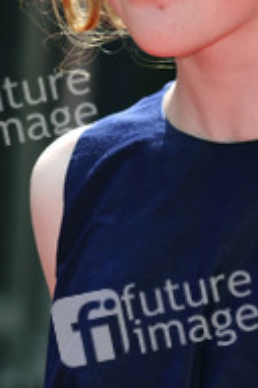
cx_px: 215
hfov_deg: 2.2
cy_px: 16
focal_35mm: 626
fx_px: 6729
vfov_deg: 3.3
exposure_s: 1/250
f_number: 5.6
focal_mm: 200
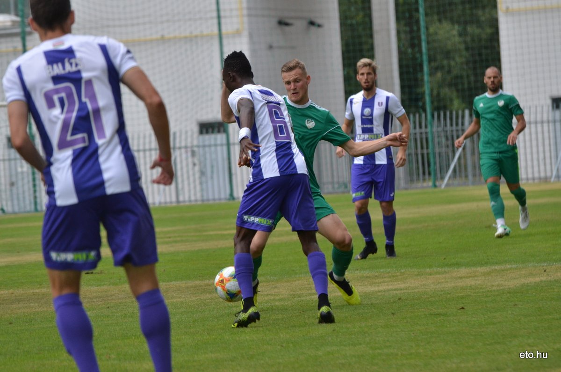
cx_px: 280
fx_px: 3966
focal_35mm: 255
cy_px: 186
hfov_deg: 8.1
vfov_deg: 5.4
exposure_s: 1/1600
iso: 800
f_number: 5
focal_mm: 170
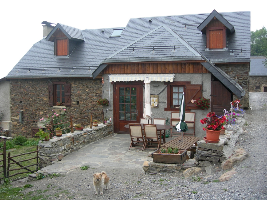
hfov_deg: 49.0
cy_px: 100
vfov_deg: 37.7
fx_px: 293
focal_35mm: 38
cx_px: 134
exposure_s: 1/200
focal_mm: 7.8
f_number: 2.8
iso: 50
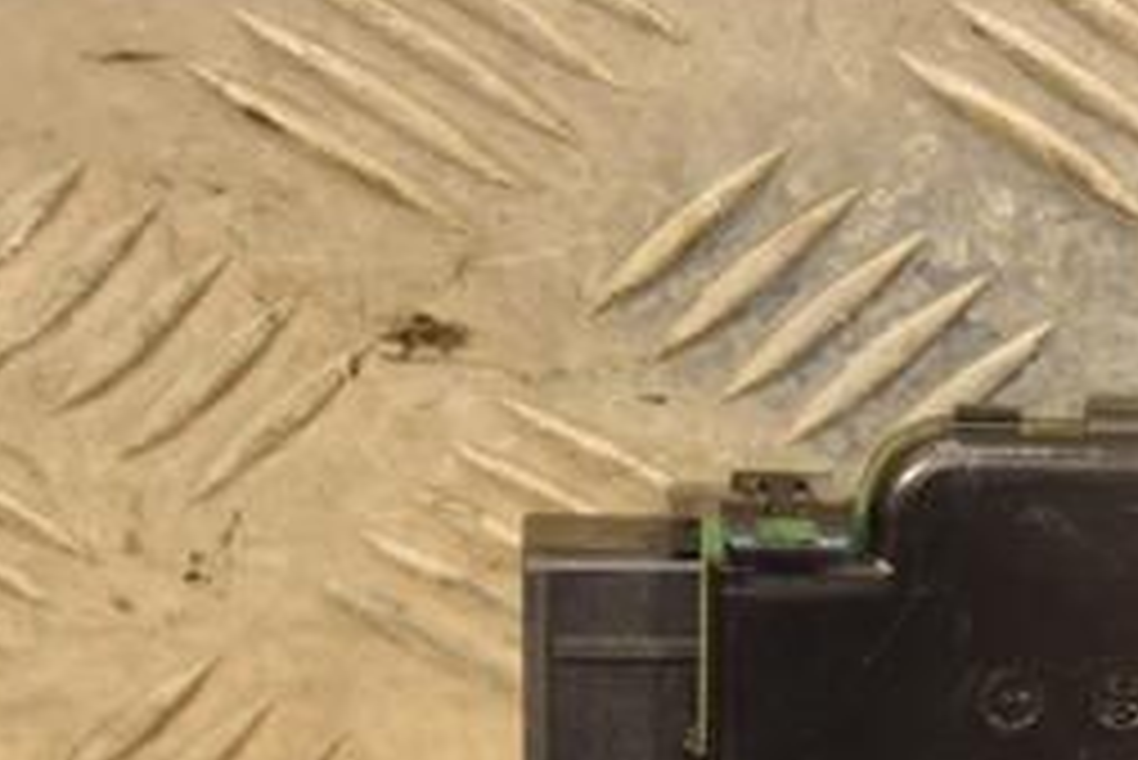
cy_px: 764
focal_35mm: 185
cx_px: 1313
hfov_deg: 10.9
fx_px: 5851
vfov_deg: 7.4
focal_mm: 52
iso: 800
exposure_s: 1/160
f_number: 5
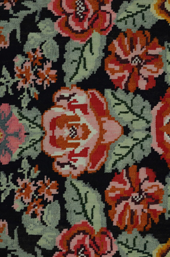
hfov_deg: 10.7
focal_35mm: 128
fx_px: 907
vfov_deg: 16.1
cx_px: 85
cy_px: 128
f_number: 9
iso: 800
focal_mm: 85
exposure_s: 1/6
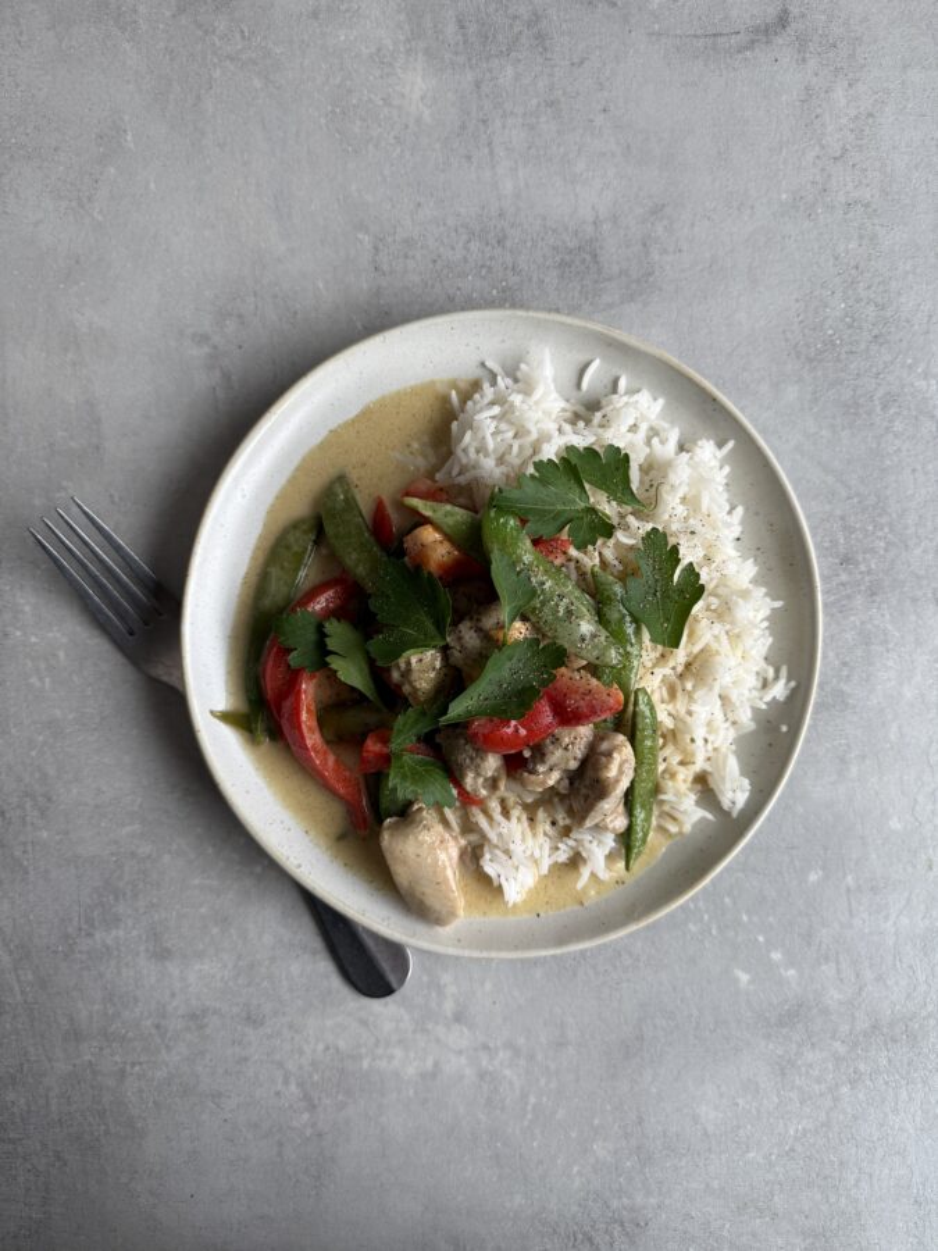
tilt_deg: -89.0
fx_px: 867
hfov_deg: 56.8
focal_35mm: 24
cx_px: 469
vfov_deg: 71.6
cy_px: 626
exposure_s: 1/121
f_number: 1.78
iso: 100
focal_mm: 6.76
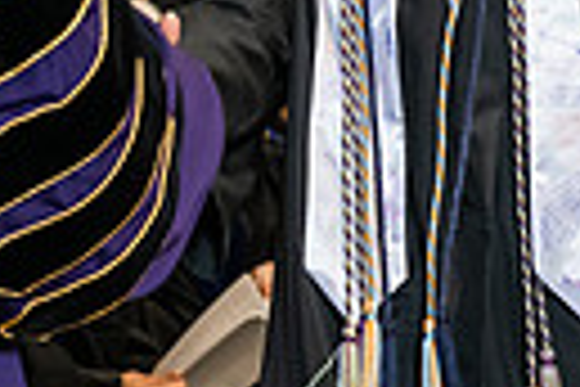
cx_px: 153
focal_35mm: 315
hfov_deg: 6.5
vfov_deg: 4.3
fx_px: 5075
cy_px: -151
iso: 2500
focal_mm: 70
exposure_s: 1/200
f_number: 5
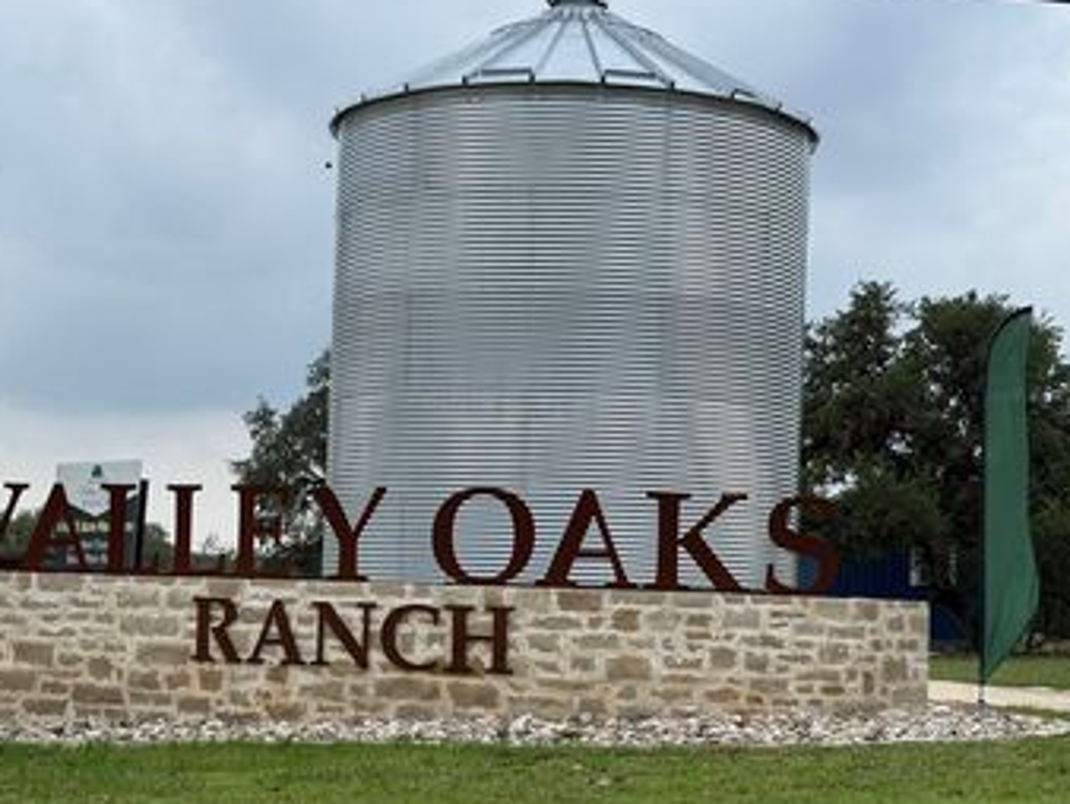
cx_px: 516
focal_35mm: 71
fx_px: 2196
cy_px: 473
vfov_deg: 20.7
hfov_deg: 27.4
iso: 64
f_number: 1.78
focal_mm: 6.76
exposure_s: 1/1980
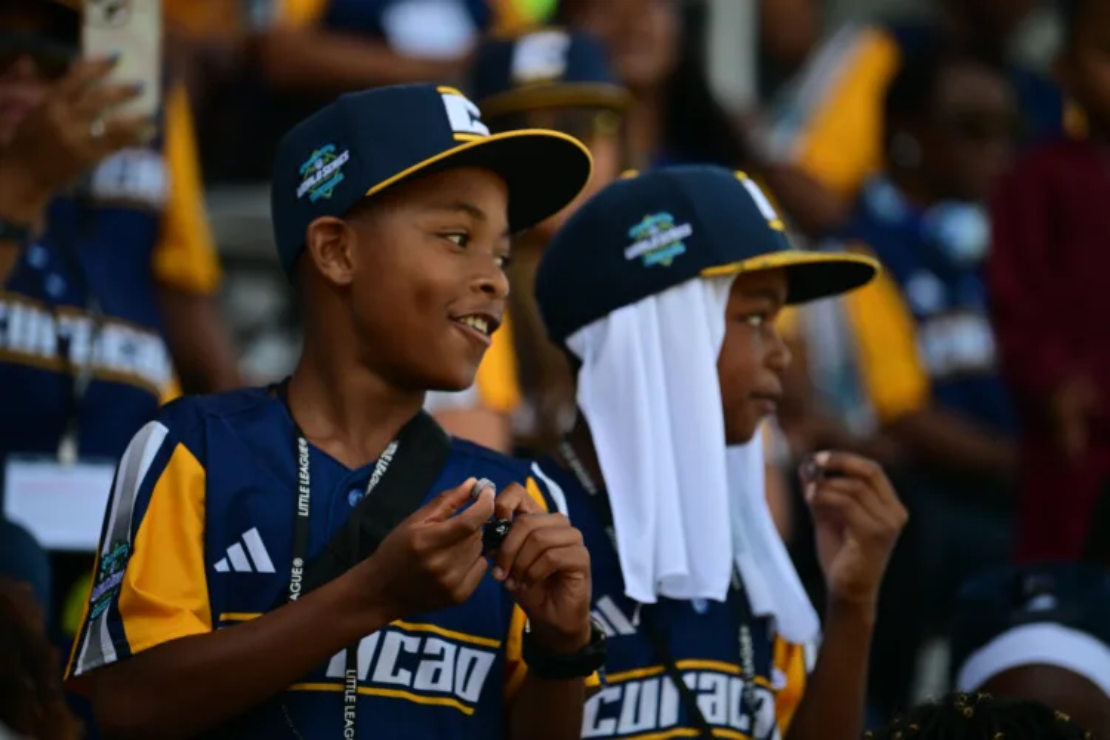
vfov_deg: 8.1
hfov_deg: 12.1
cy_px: 370
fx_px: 5241
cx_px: 555
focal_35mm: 170
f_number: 2.8
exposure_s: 1/3200
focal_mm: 170
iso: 720
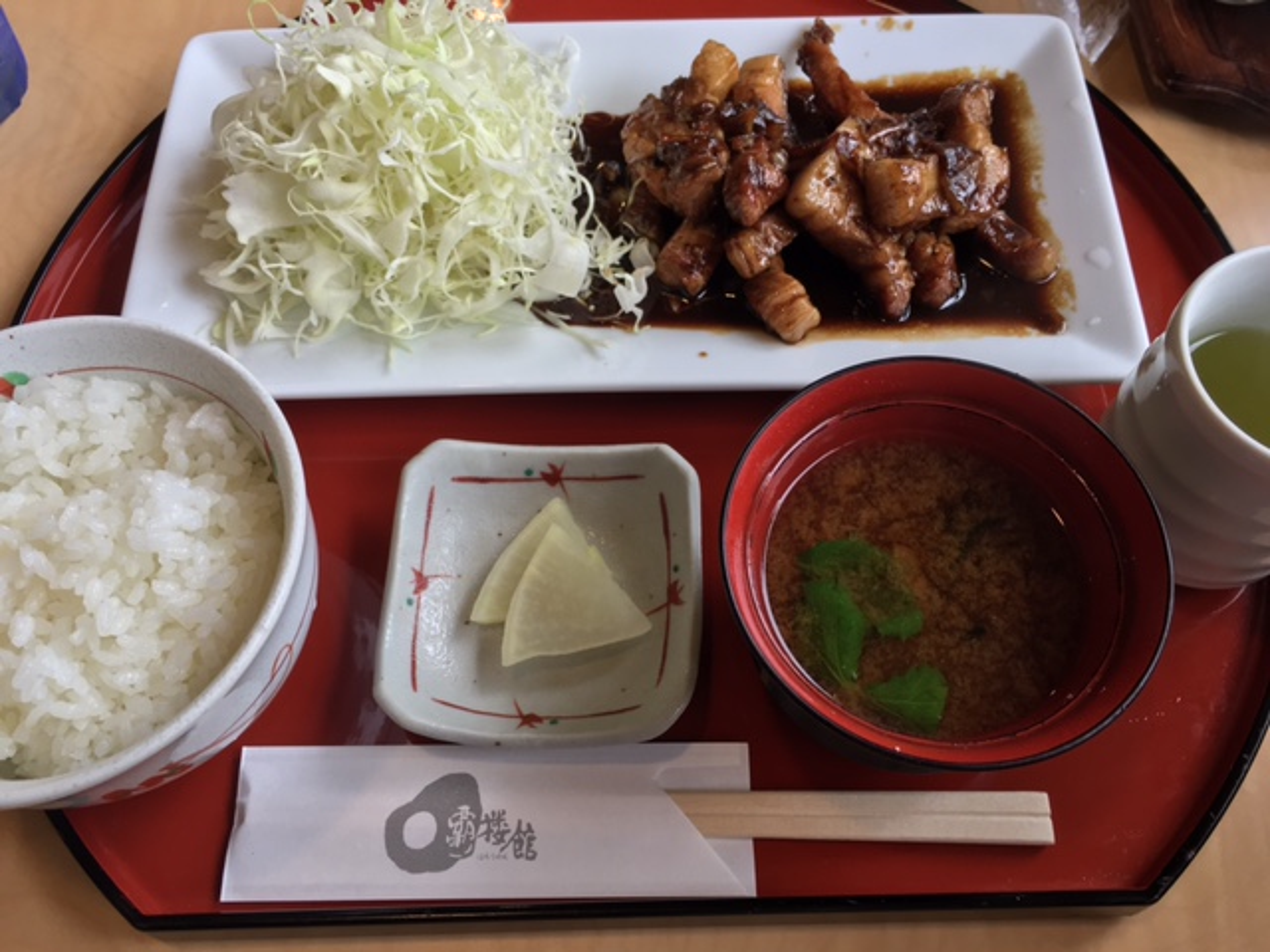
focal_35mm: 29
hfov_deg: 61.7
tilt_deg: -64.0
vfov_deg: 48.2
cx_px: 635
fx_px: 1064
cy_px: 476
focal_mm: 4.15
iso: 40
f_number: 2.2
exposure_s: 1/120
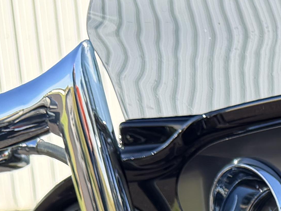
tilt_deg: -21.3
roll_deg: -1.5
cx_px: 500
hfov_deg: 14.1
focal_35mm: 125
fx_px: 1015
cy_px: 498
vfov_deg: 10.3
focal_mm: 6.76
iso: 100
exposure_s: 1/695
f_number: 1.78
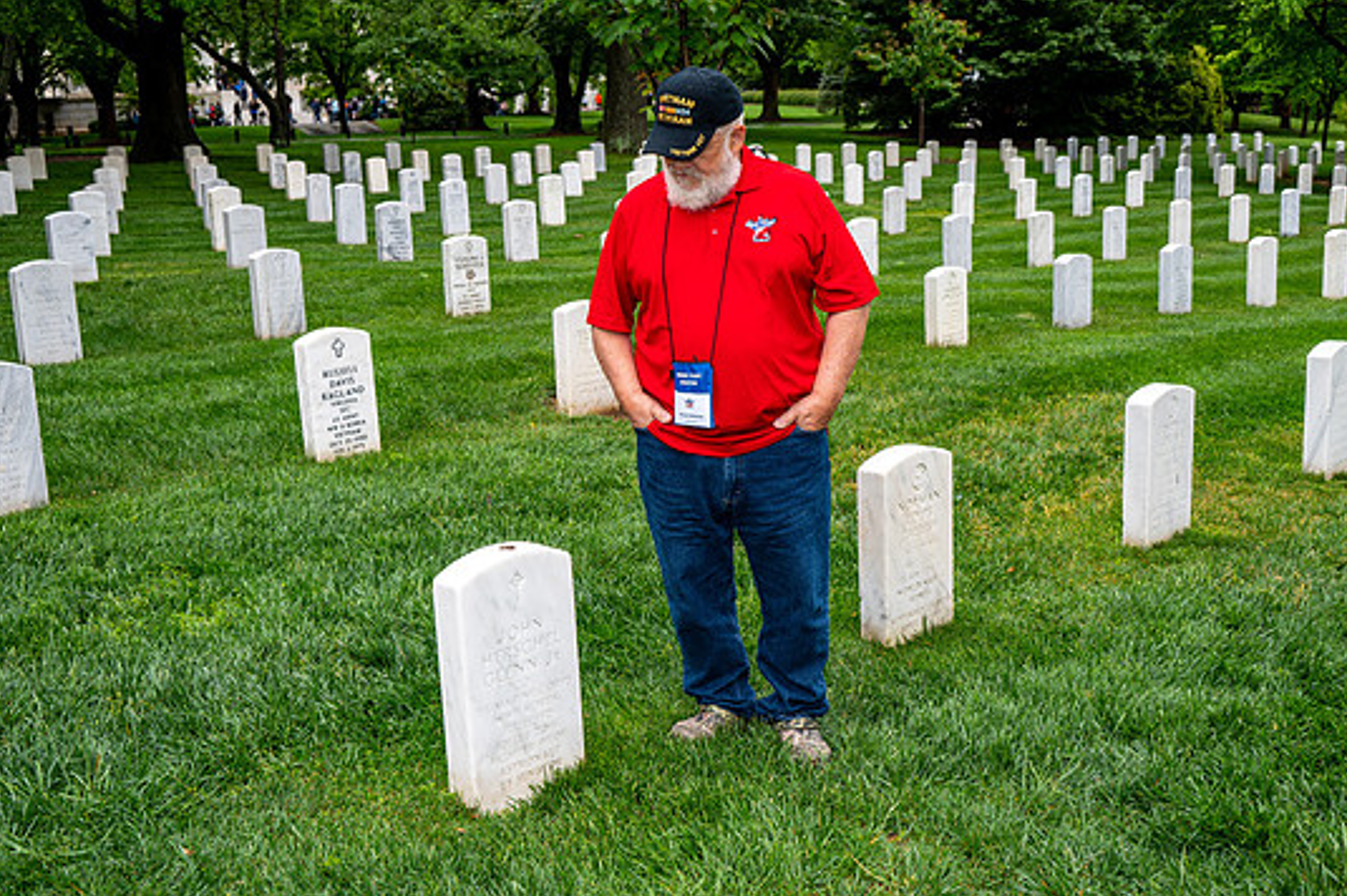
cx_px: 634
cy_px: 458
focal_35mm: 39
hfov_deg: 49.6
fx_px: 1458
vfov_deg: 34.2
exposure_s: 1/100
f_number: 6.3
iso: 220
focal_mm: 36
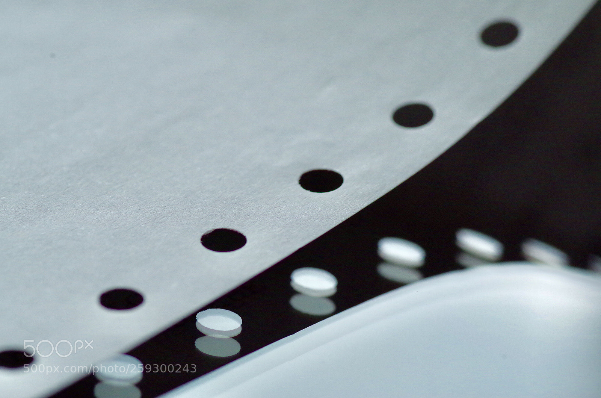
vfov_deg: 9.1
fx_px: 2498
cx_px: 300
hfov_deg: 13.7
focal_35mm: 150
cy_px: 199
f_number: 8
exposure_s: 1/125
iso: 1600
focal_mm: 100
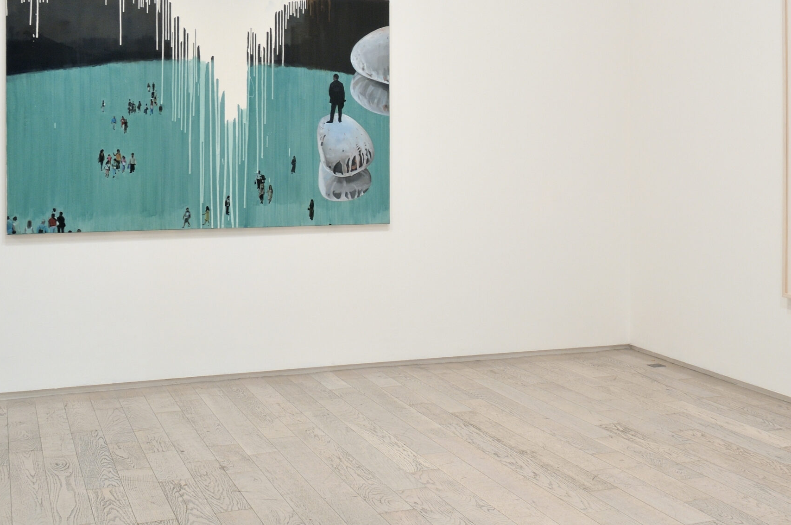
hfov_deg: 36.8
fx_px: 1185
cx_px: 472
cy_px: 141
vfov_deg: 24.7
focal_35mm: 54
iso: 200
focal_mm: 24
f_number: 11
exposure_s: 2.5
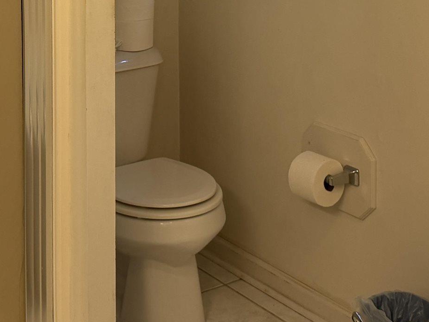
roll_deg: -0.1
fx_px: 991
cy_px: -83
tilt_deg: -4.3
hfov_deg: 24.4
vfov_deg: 17.4
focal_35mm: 80
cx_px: 230
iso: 125
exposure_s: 1/60
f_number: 1.78
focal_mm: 6.76
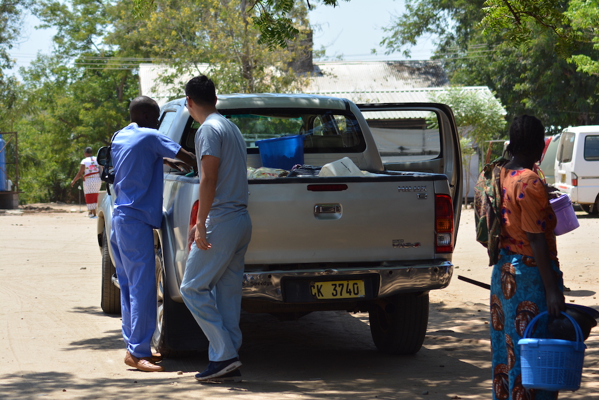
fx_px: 1747
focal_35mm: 105
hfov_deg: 19.5
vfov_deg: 13.0
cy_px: 200
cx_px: 300
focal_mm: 70
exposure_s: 1/640
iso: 200
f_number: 6.3
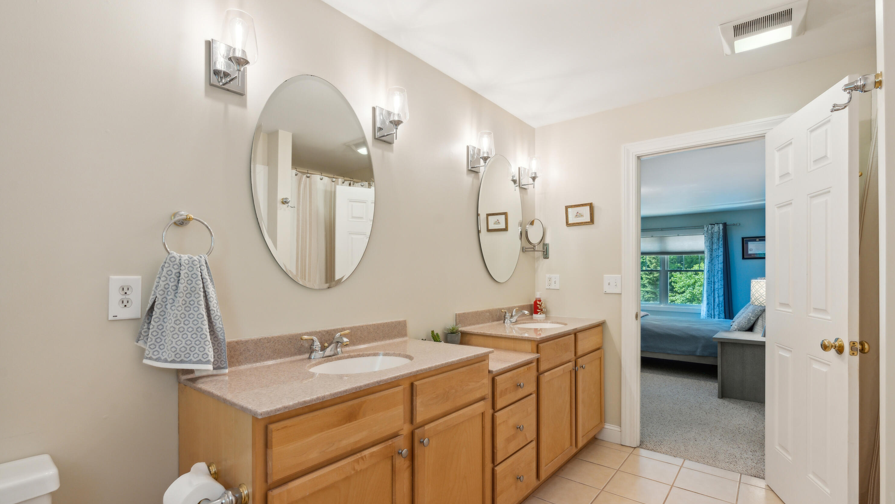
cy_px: 266
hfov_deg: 95.9
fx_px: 403
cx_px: 446
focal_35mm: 17
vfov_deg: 63.9
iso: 800
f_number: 7.1
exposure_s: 1/50
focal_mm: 16
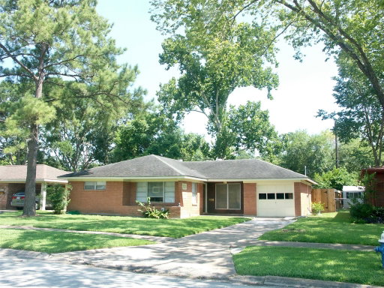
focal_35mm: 31
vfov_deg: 45.4
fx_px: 344
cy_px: 144
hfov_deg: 58.4
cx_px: 192
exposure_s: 1/200
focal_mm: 8.04
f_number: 5.6
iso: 100
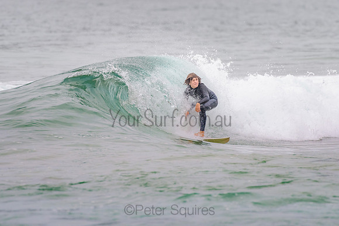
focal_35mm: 613
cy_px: 87
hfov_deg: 3.4
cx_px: 160
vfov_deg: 2.2
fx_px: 5773
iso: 400
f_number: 5.6
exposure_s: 1/800
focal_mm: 500
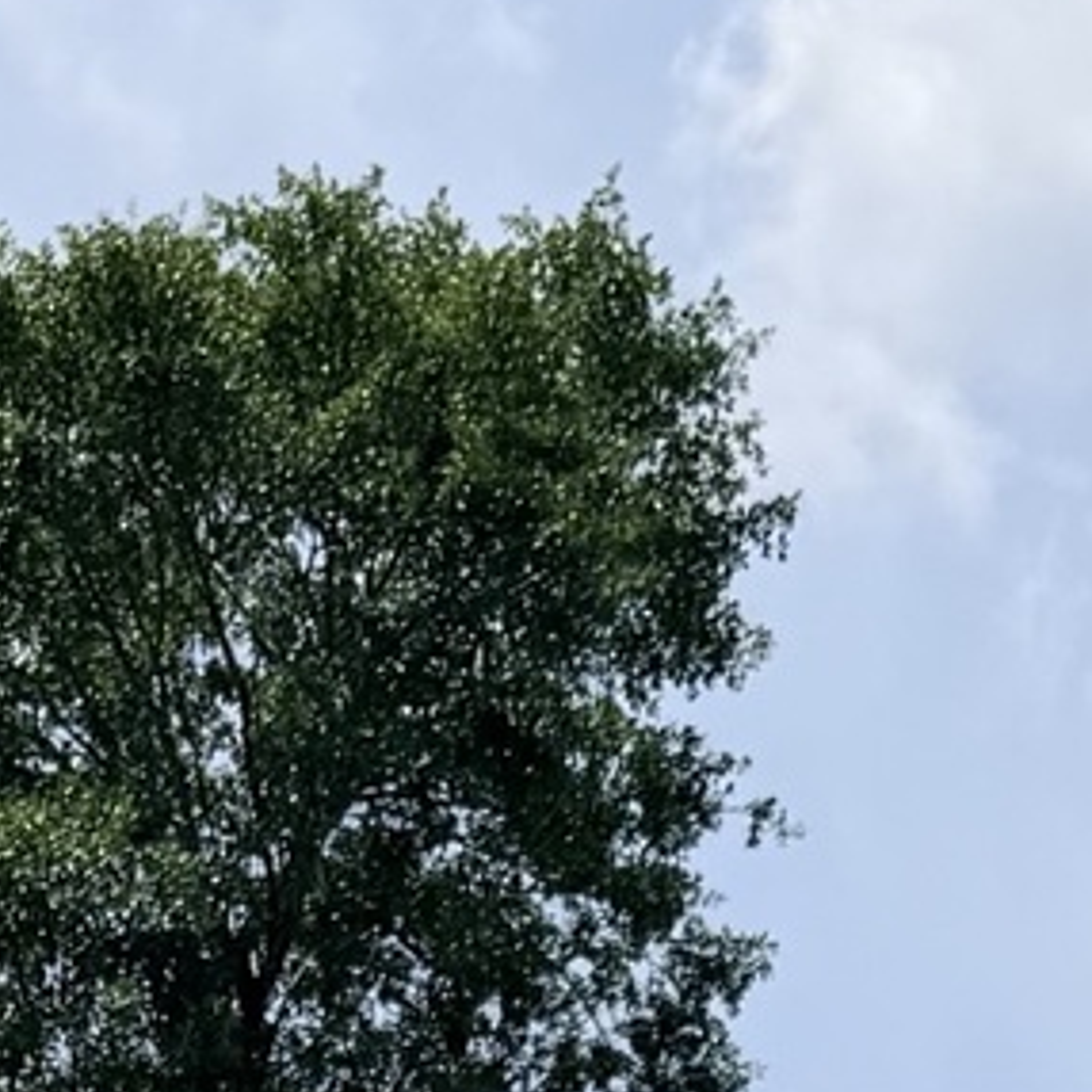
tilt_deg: -7.2
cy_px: 3425
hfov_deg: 10.2
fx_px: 6103
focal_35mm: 171
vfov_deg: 8.4
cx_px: 584
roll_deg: +0.0
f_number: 1.78
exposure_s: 1/6711
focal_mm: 6.76
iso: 80
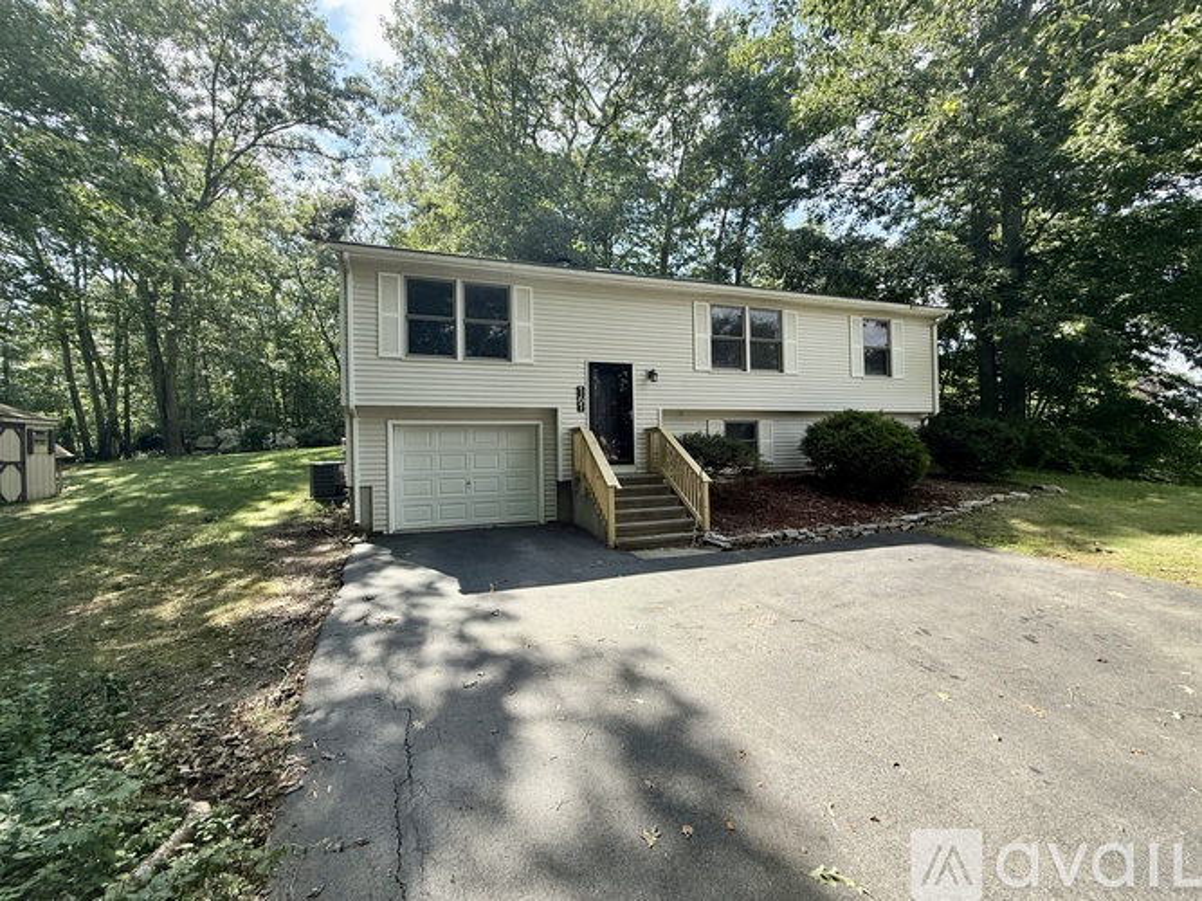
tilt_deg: -1.0
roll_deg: +0.9
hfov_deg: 102.1
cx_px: 601
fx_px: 486
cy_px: 450
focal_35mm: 14
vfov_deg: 85.7
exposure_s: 1/395
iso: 50
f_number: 2.2
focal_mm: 2.22
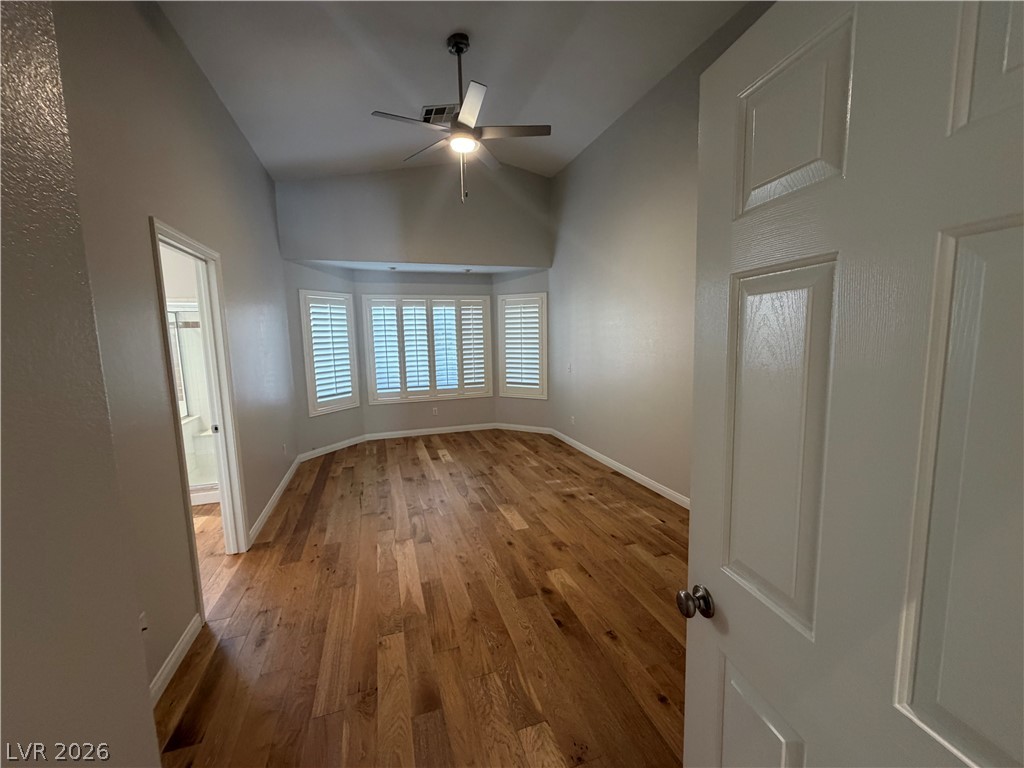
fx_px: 414
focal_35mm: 14
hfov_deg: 102.1
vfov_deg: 85.7
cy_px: 384
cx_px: 512
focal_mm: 2.22
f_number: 2.2
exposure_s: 1/60
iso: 400
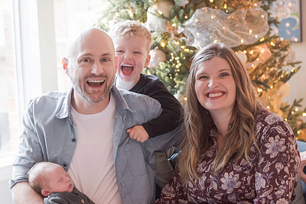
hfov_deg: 24.5
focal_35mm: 83
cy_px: 103
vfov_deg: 16.5
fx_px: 706
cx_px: 148
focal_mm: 50
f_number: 2.5
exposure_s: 1/200
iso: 800
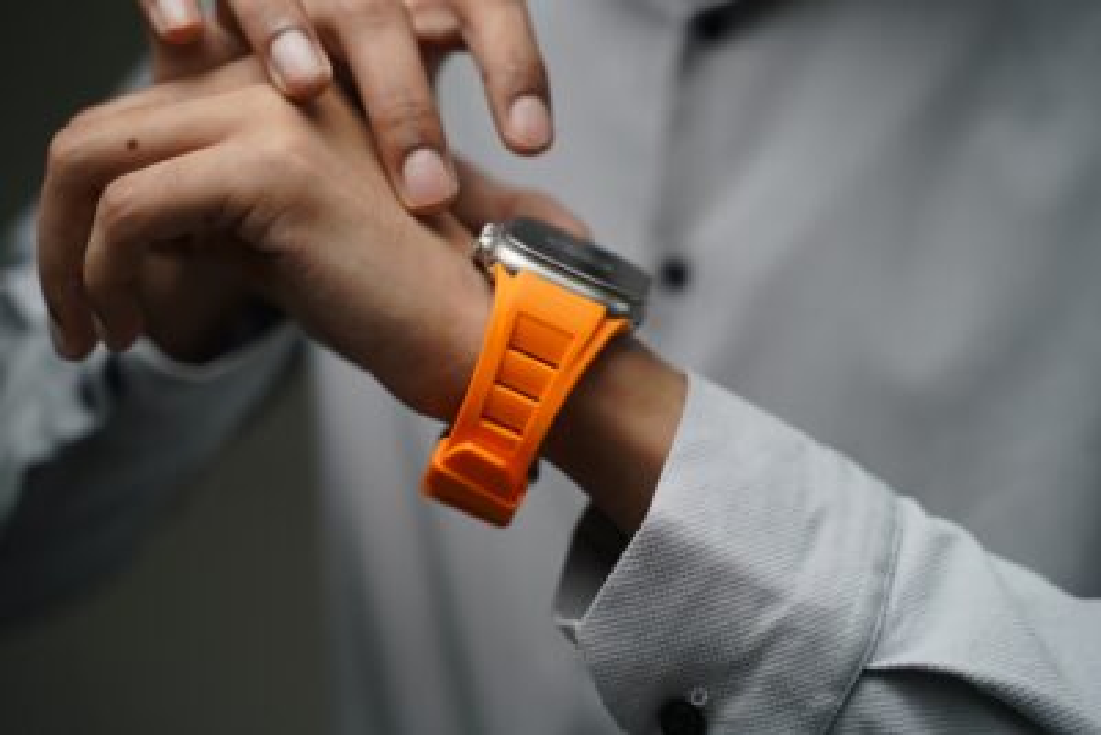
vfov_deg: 18.2
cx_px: 550
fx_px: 2294
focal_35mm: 75
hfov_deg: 27.0
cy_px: 368
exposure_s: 1/90
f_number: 4
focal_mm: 75
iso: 500
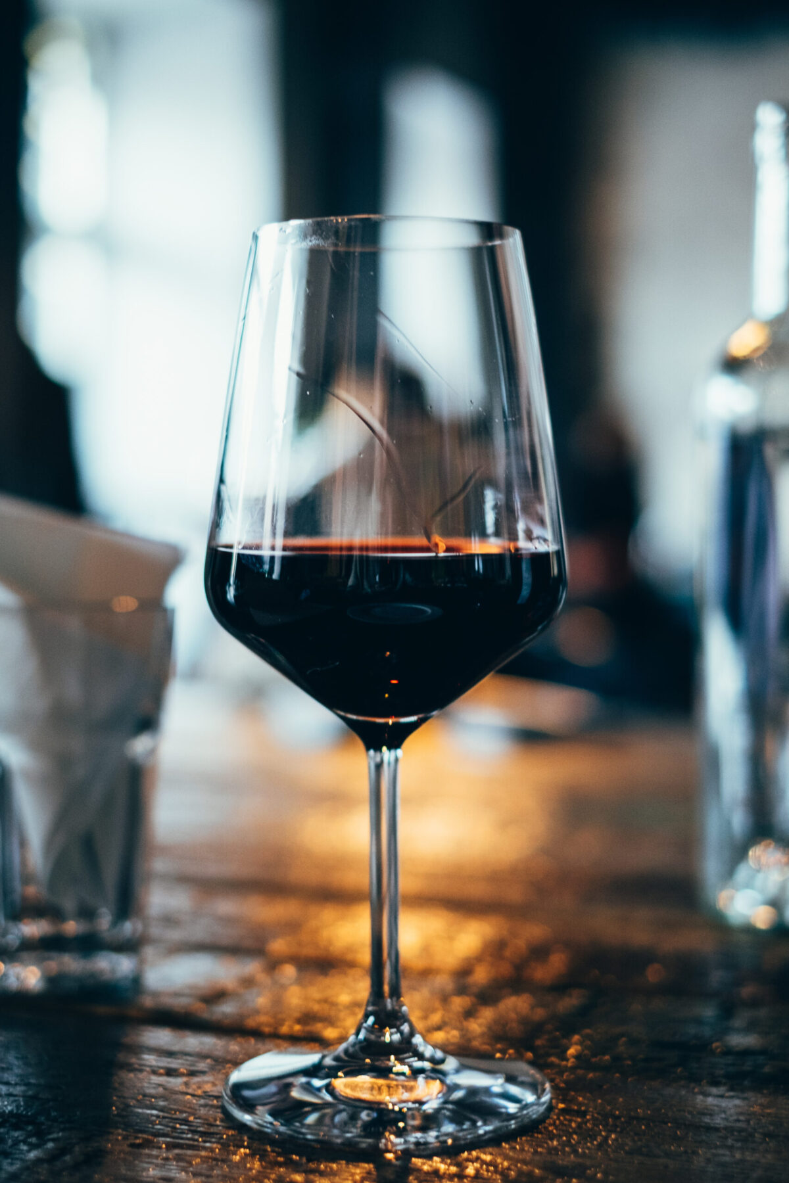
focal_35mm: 53
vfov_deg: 37.5
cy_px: 592
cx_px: 394
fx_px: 1742
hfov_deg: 25.5
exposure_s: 1/125
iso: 1000
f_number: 2
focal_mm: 35
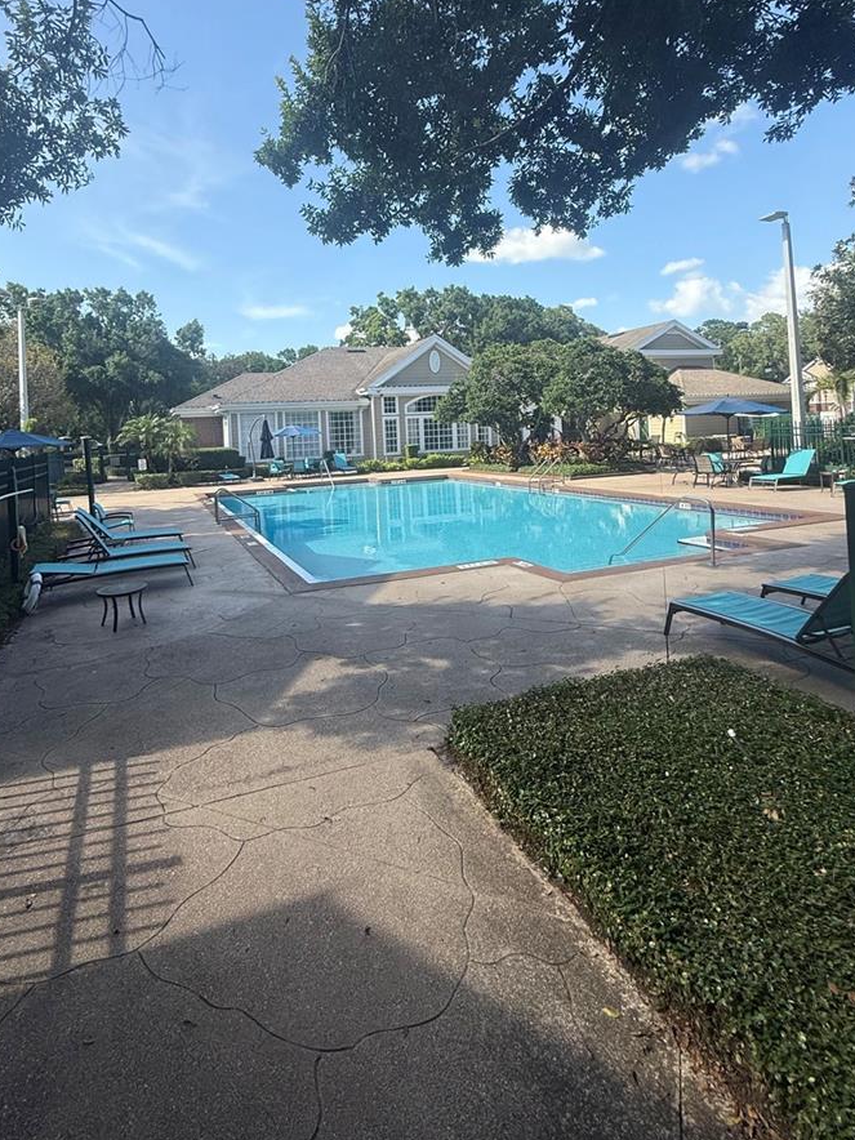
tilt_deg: +1.4
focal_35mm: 19
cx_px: 359
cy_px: 432
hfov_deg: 68.2
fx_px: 626
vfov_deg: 83.2
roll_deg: +2.4
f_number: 2.2
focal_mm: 2.22
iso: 50
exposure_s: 1/1001
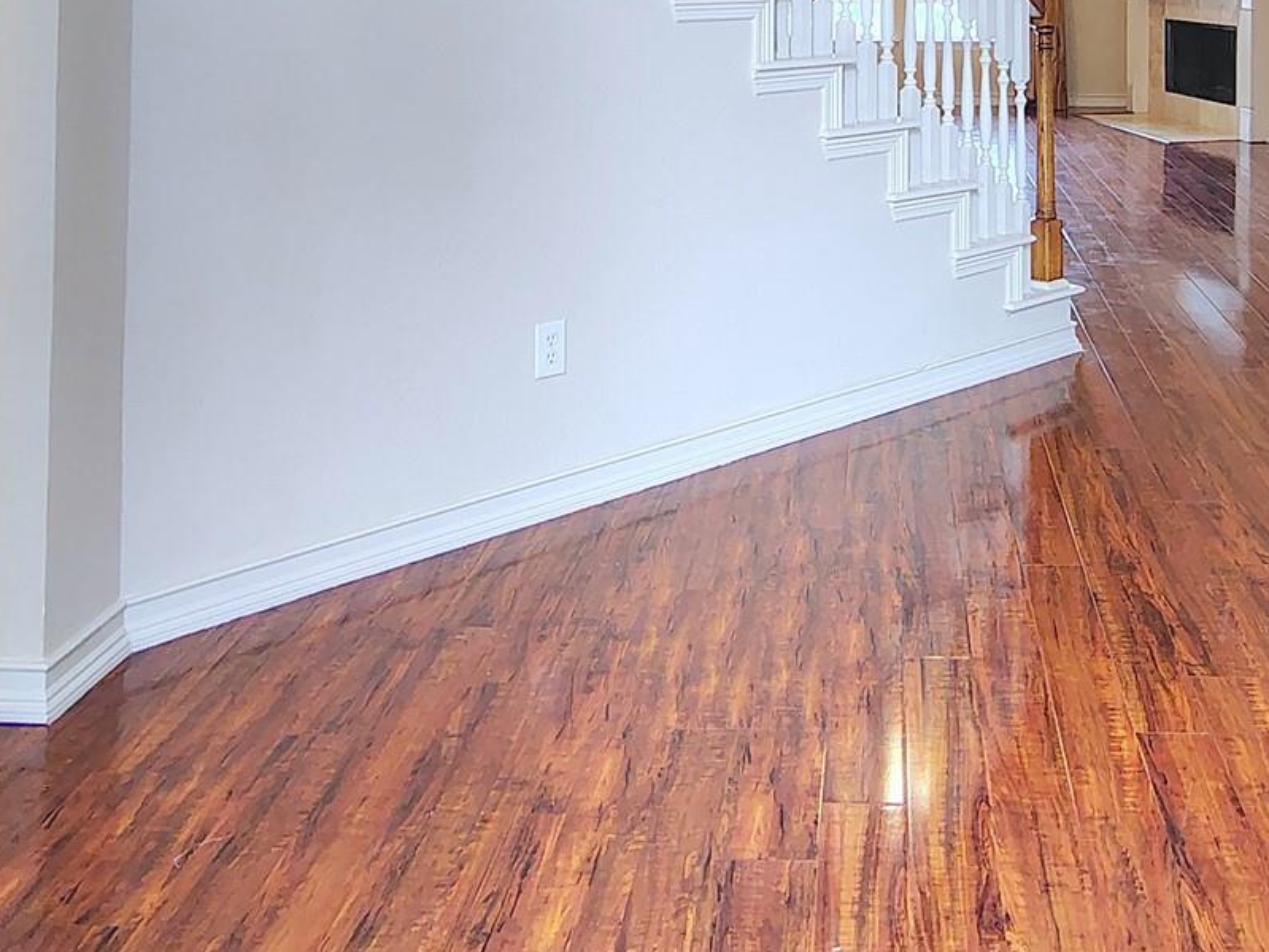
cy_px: -84
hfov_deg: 45.1
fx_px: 1503
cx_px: 853
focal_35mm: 41
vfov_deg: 31.4
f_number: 2.2
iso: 353
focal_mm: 2.13
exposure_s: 1/40
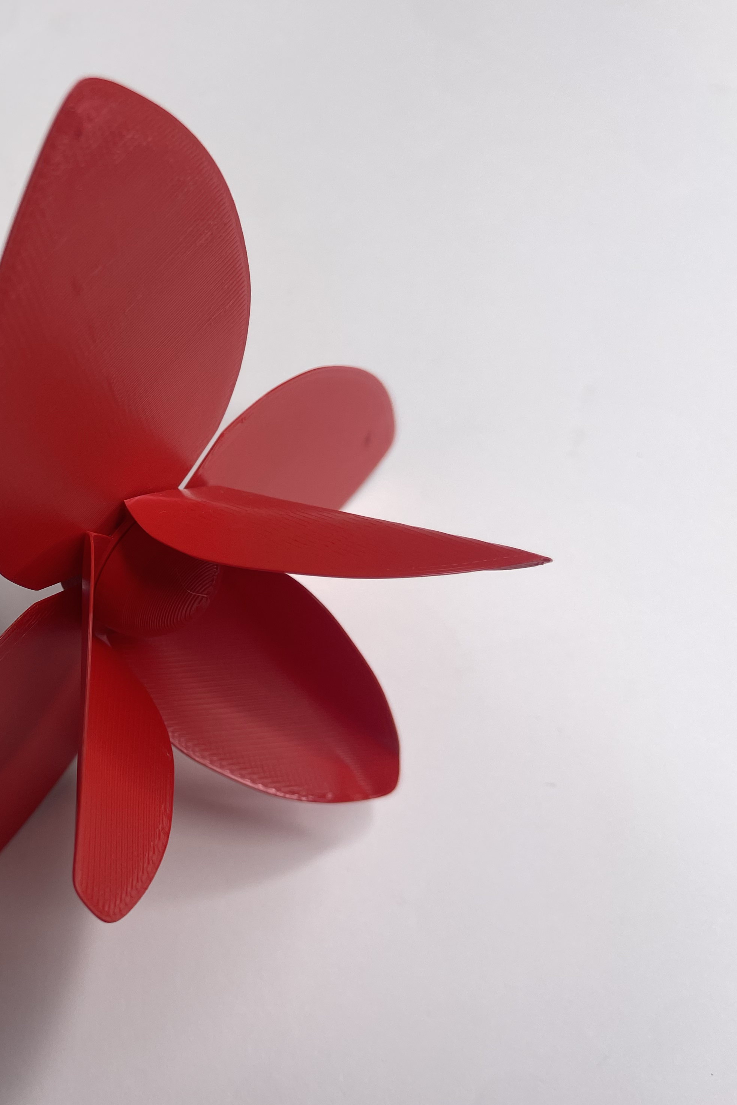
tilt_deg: -63.6
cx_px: 6
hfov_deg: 33.1
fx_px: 1136
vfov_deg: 51.9
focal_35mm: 37
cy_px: 543
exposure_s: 1/368
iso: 32
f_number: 1.6
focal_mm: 4.2
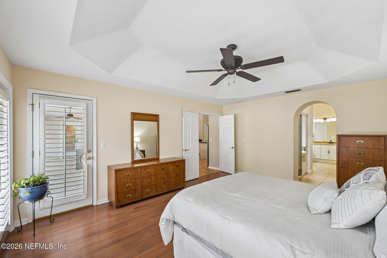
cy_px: 129
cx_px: 194
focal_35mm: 14
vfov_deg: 81.2
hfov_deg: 104.3
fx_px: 150
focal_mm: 14
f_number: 8
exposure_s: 1/8
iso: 400
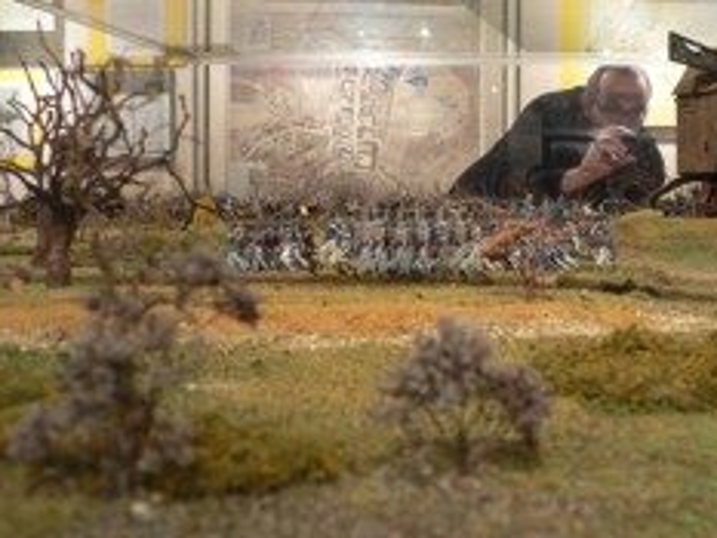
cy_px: 215
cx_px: 548
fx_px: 1119
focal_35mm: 54
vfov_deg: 27.0
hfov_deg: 34.7
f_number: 2.8
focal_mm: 5.8
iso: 200
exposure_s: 1/8
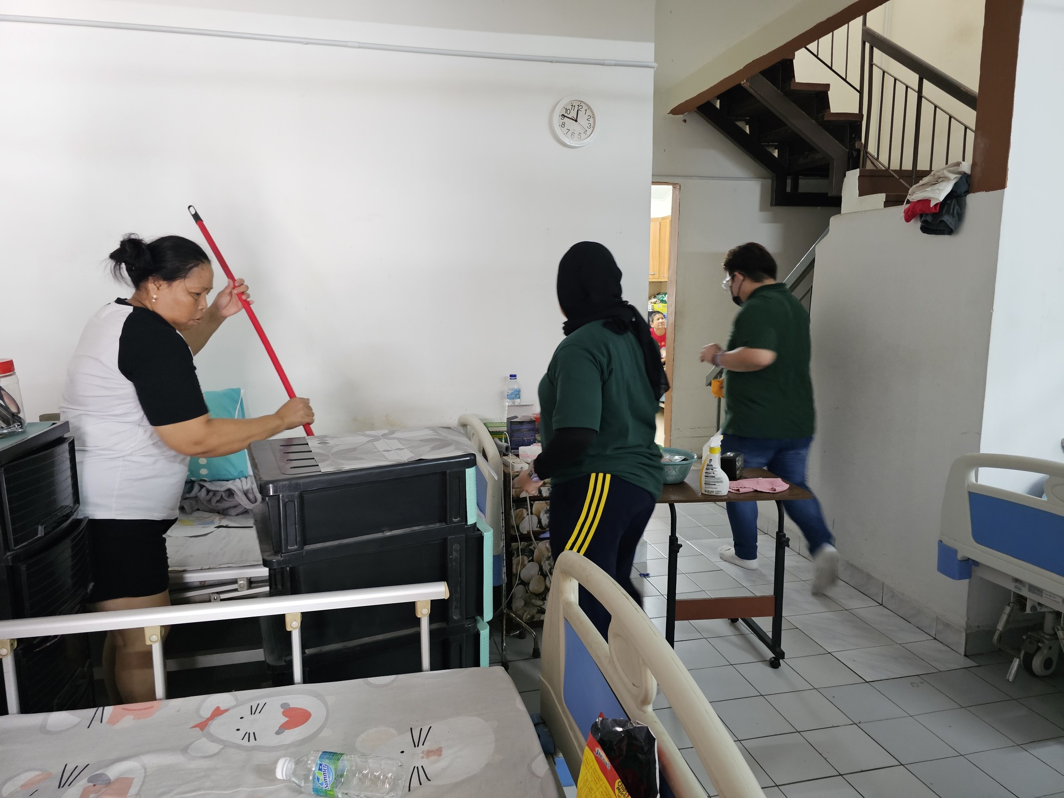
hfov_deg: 73.9
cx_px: 532
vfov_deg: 58.9
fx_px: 707
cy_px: 399
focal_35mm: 23
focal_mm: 6.3
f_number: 1.7
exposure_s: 1/50
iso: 640
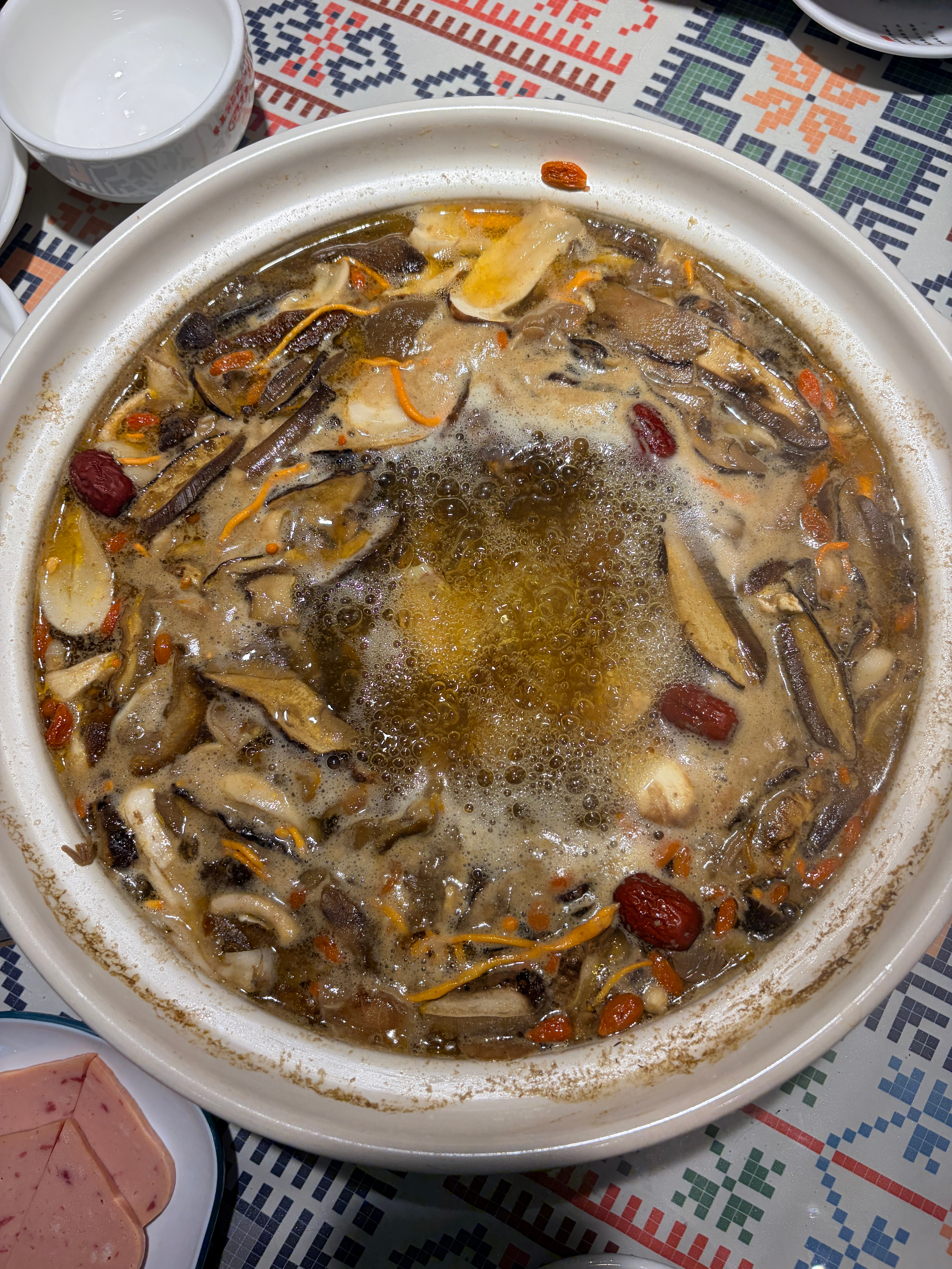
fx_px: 953
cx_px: 476
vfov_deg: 67.3
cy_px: 634
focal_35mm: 26
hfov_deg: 53.1
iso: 40
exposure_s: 1/185
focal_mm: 5.96
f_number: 1.6
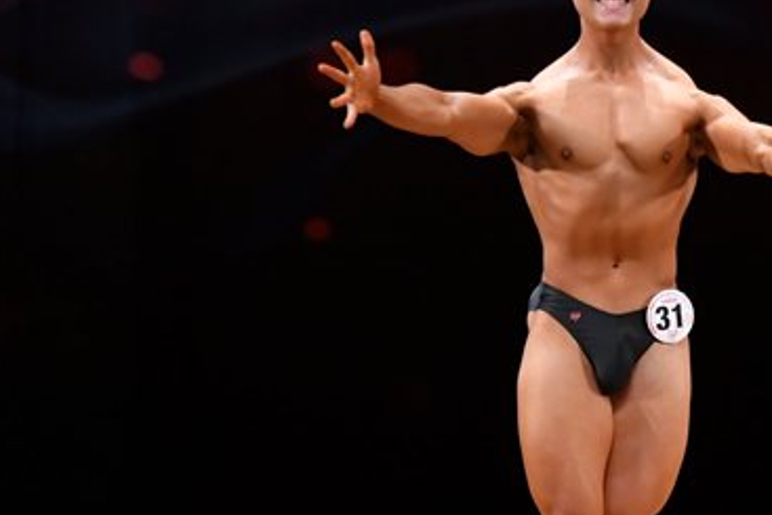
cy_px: 322
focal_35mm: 475
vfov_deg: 2.9
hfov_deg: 4.3
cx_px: 704
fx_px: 10190
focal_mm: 150
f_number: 5.6
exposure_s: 1/400
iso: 3200
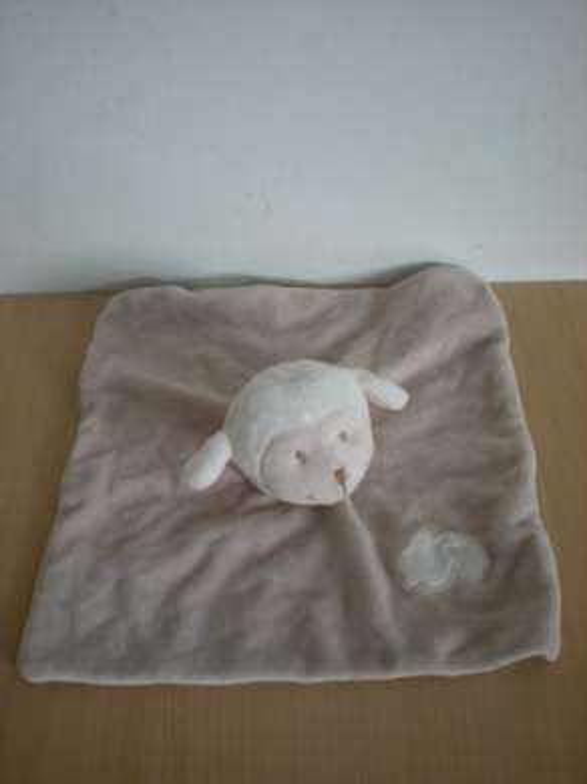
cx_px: 294
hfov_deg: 37.7
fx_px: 860
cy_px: 392
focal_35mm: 38
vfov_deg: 49.0
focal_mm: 6.3
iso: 200
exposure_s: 1/34.5
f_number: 3.1
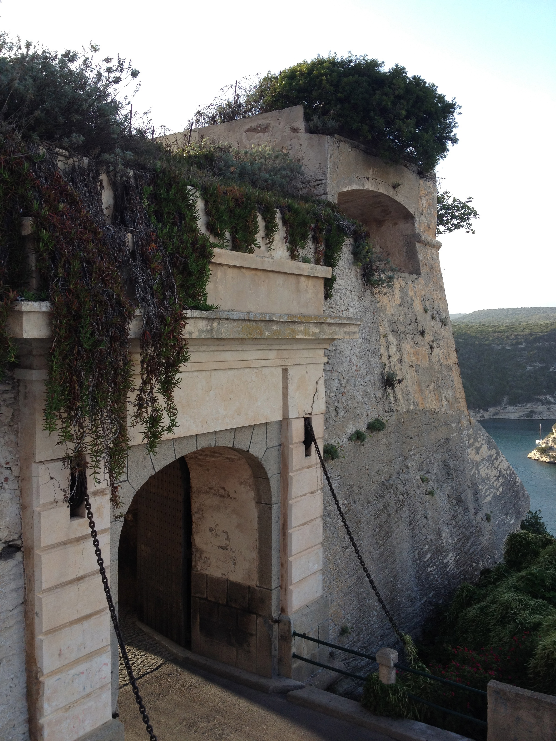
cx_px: 278
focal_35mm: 35
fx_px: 750
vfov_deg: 52.6
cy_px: 370
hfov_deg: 40.7
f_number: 2.4
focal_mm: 4.28
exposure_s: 1/424
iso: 64
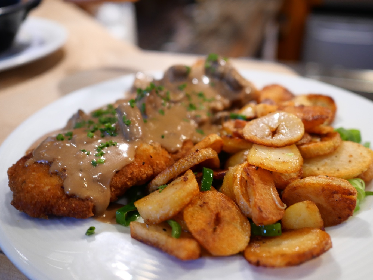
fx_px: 377
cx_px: 201
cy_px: 156
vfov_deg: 40.7
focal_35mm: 35
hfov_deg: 52.6
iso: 800
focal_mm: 15
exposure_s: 1/60
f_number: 1.7
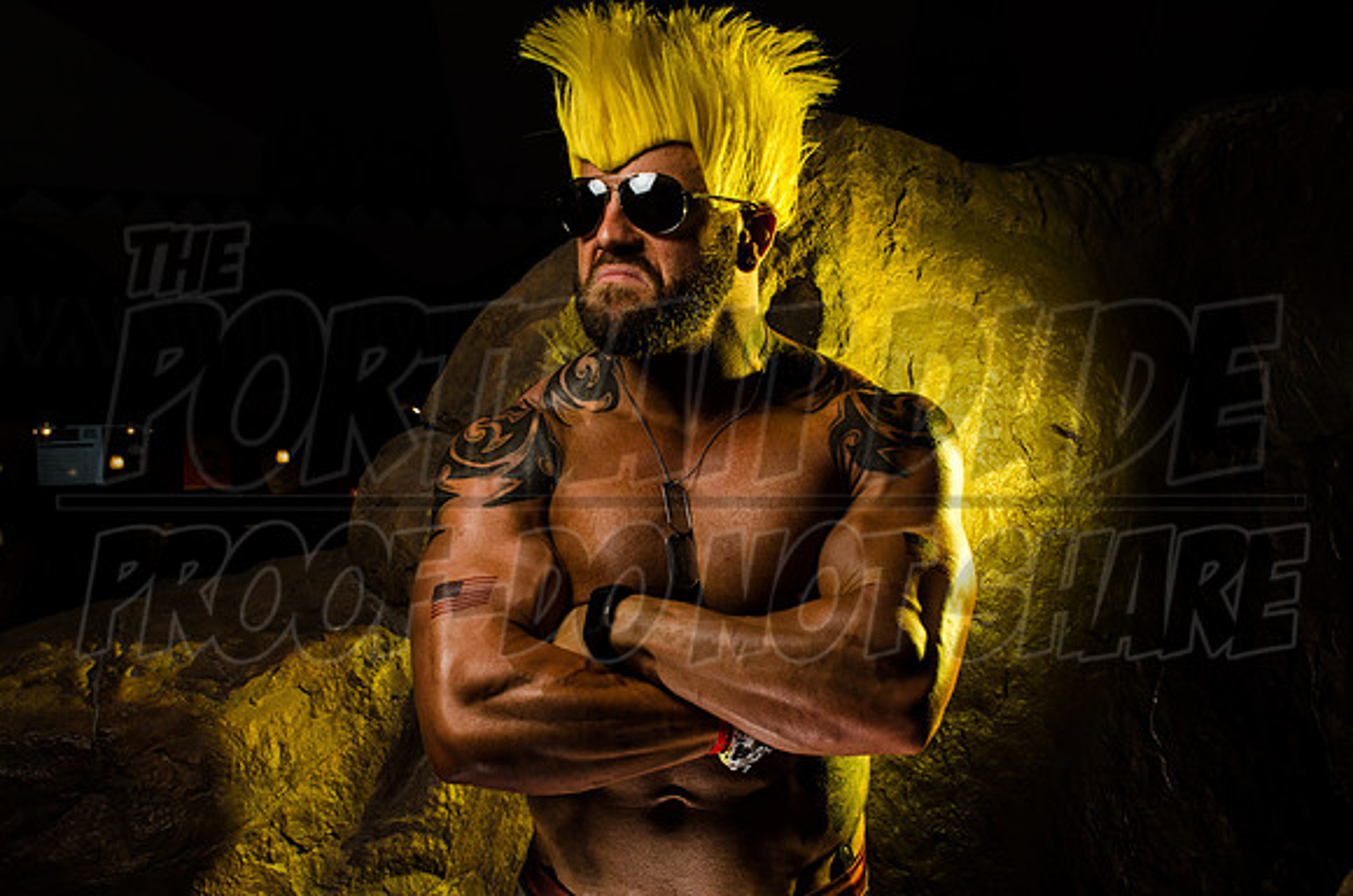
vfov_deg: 32.9
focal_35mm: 40
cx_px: 676
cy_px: 448
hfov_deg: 48.0
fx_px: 1519
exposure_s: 1/60
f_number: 13
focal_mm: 27
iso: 100
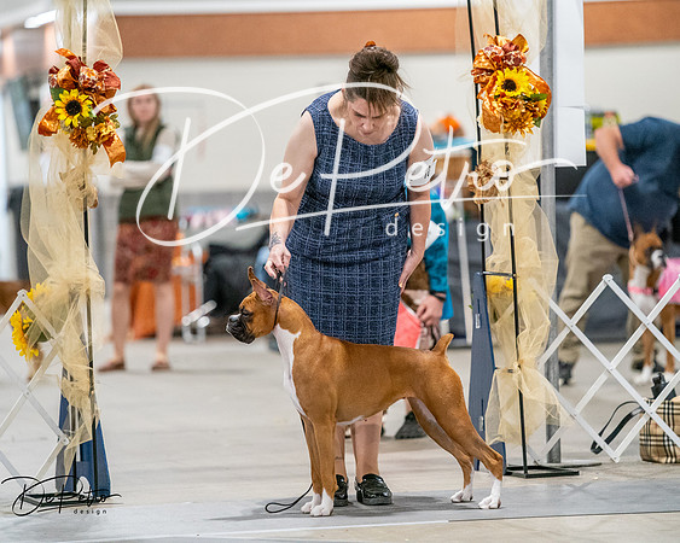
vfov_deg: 6.9
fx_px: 4531
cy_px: 272
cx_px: 340
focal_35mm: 225
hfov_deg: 8.6
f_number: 3.2
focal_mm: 200
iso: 6400
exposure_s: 1/250
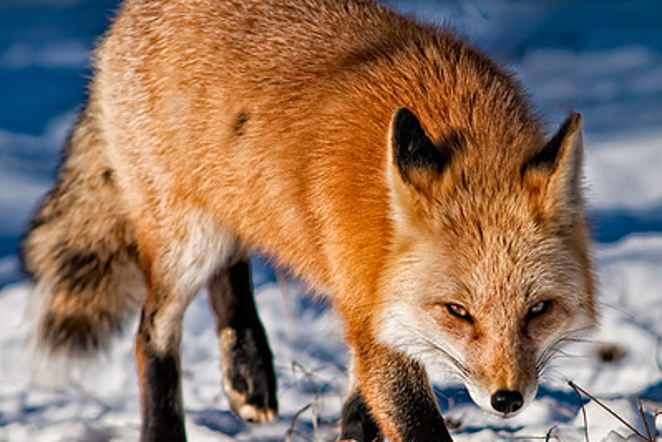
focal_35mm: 654
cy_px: 262
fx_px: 12025
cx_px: 400
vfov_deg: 2.1
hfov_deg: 3.2
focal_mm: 300
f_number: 3.5
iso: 320
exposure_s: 1/1250
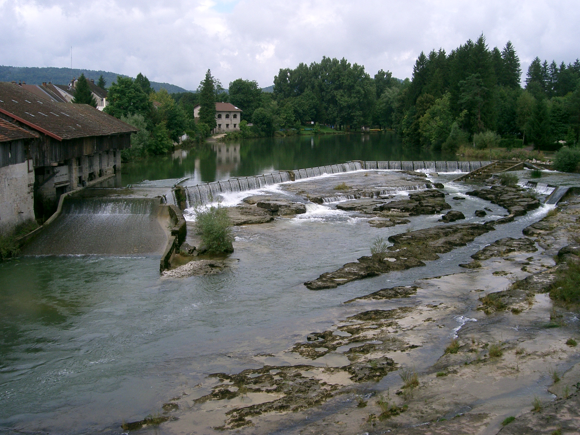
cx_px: 290
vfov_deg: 36.8
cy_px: 218
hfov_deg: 47.9
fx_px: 653
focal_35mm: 39
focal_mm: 8
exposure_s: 1/500
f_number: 4.8
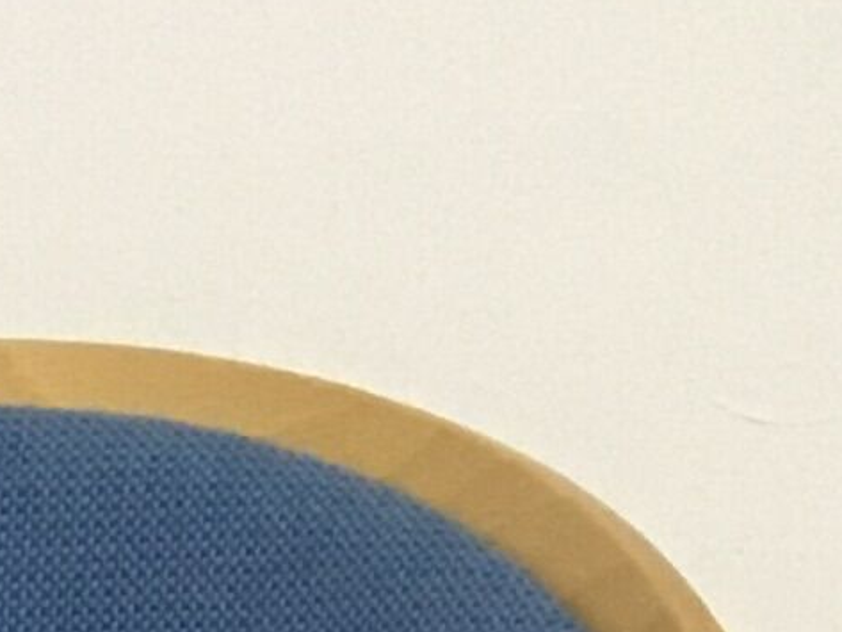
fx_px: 6010
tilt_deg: -20.7
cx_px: -1150
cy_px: 2743
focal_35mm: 247
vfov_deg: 5.2
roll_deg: +0.4
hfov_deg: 7.5
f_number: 2.2
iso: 200
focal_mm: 4.15
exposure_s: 1/33
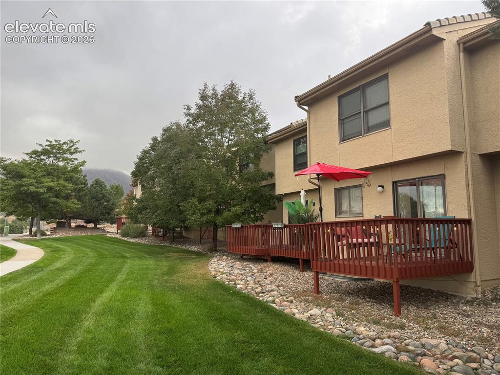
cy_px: 188
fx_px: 346
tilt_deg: +5.8
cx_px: 250
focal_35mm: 24
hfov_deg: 71.6
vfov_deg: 56.8
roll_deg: -0.1
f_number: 1.78
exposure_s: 1/527
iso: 80
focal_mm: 6.76
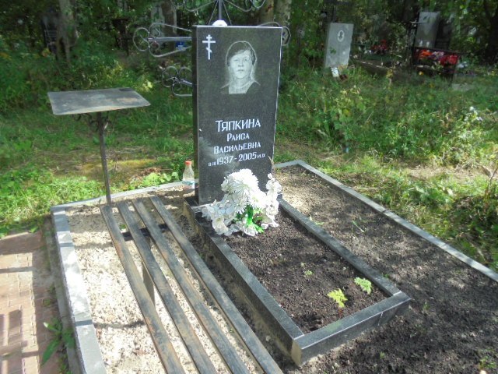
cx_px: 249
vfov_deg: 53.1
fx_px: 374
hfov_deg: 67.3
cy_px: 187
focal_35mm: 26
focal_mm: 4.6
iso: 100
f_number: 3.5
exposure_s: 1/250
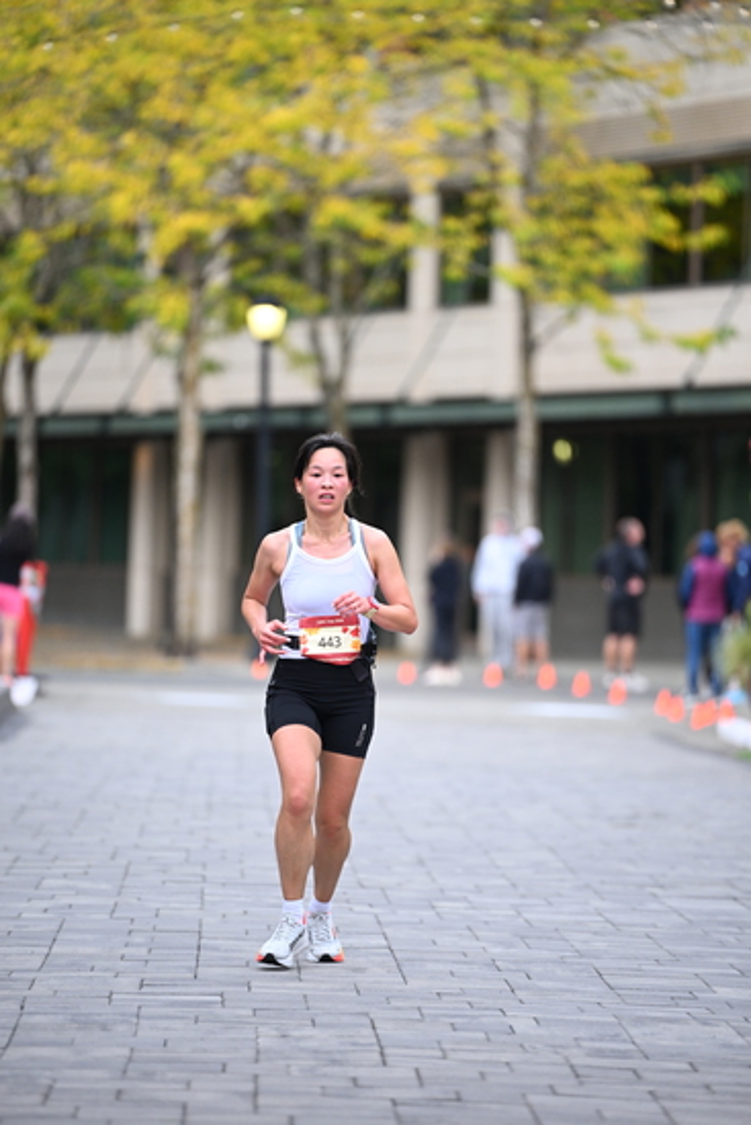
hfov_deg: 6.9
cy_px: 562
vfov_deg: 10.3
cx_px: 376
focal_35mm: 200
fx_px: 6254
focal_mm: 200
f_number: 2.8
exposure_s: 1/1600
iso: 1000
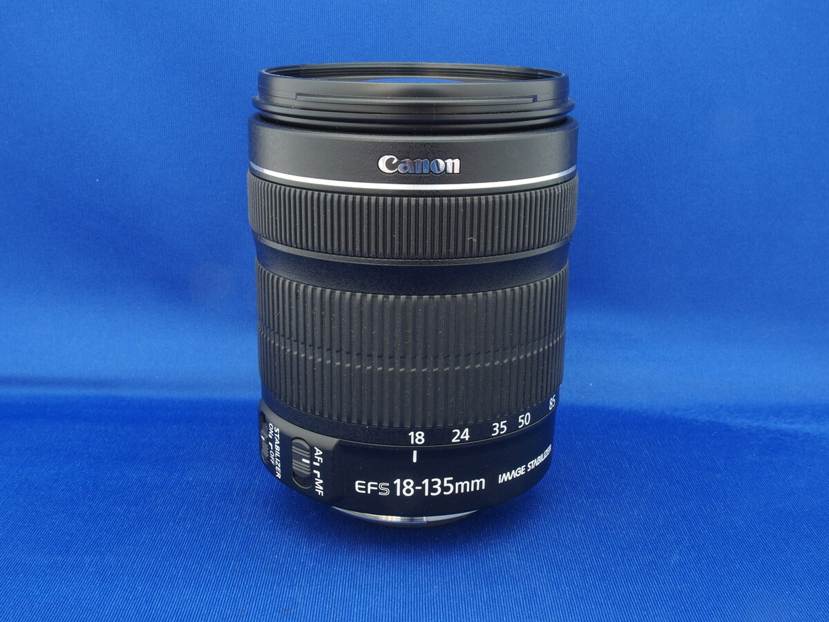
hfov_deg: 44.8
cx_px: 414
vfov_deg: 34.3
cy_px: 311
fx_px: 1006
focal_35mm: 42
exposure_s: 2
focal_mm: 9
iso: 100
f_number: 8
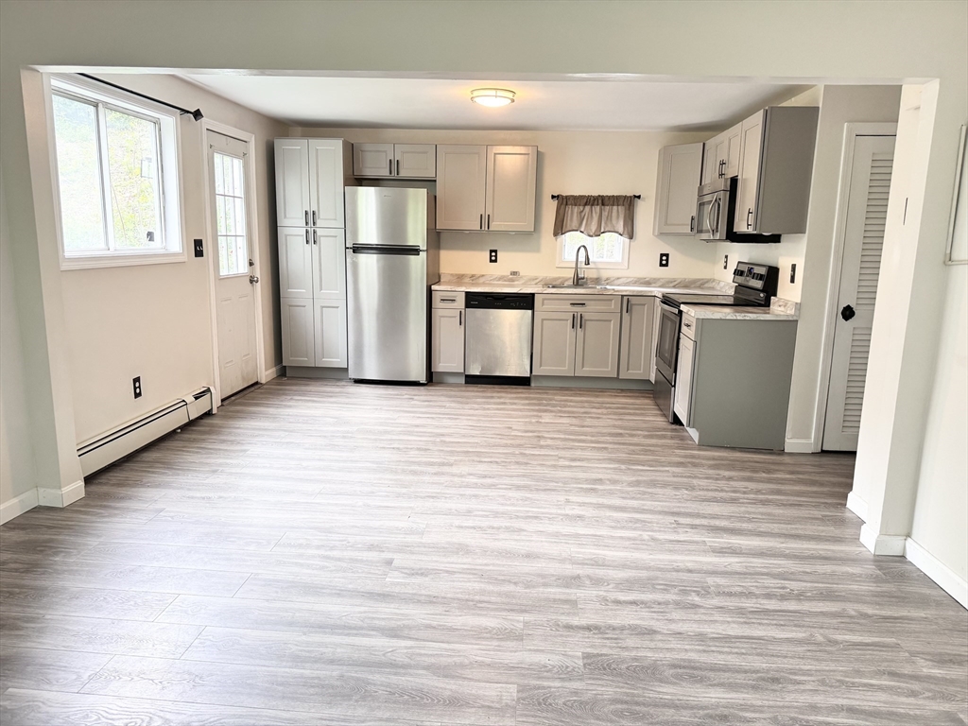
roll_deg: -0.8
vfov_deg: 56.8
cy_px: 363
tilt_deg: -9.9
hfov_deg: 71.6
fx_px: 671
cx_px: 484
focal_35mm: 24
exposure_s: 1/120
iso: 200
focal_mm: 6.76
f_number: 1.78
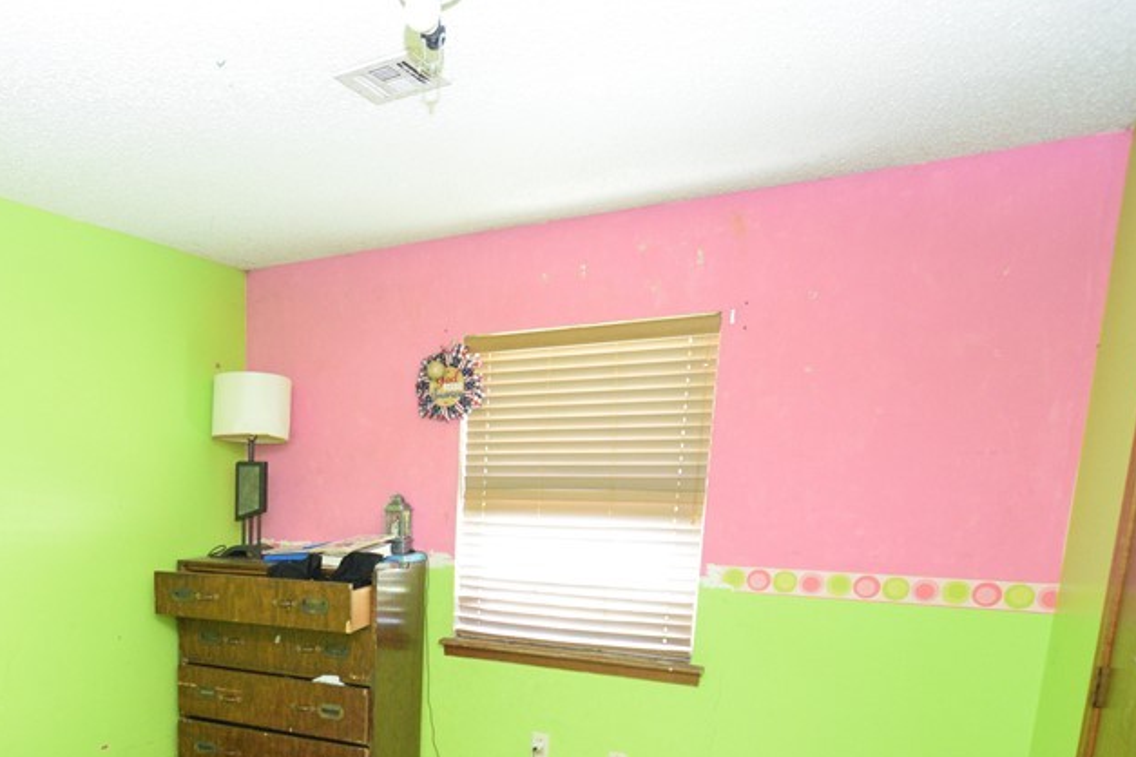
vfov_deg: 46.1
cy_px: 639
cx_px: 254
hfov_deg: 64.3
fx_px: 820
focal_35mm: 26
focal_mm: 10
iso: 2800
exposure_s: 1/60
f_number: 3.5
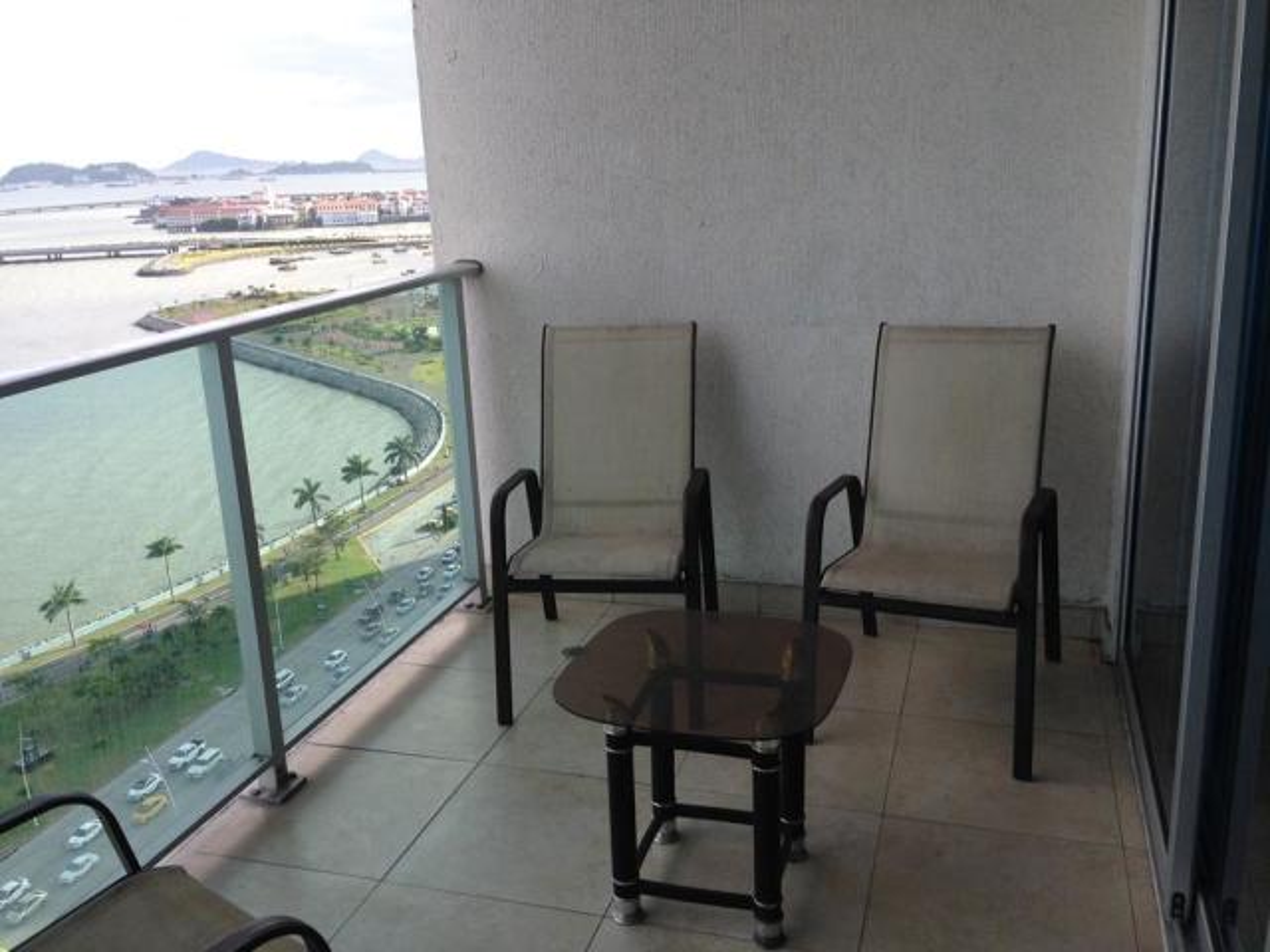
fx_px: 1211
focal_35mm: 33
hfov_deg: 55.4
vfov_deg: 42.9
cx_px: 635
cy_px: 476
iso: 50
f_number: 2.4
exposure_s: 1/497
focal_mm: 4.12
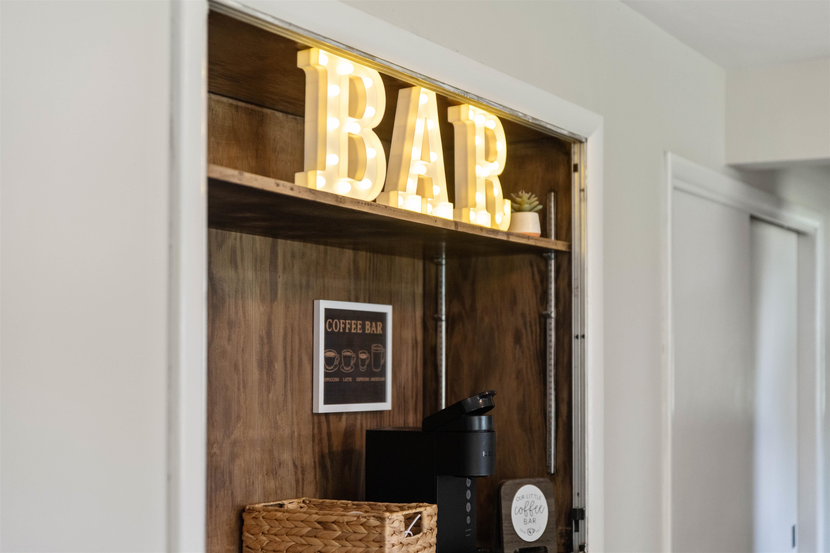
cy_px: 276
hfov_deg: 34.5
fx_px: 1337
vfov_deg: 23.4
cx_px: 415
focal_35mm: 58
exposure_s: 1/100
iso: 640
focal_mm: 58
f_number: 2.8
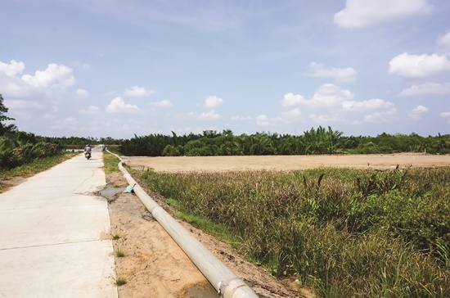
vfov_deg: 52.9
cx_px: 225
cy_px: 149
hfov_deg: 73.9
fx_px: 299
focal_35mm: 24
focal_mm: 16
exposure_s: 1/160
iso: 100
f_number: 13
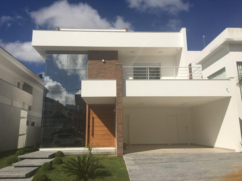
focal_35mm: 29
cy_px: 90
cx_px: 121
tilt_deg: +11.2
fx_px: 203
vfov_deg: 48.2
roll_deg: -0.3
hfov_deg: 61.7
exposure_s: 1/4808
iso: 25
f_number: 2.2
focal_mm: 4.15
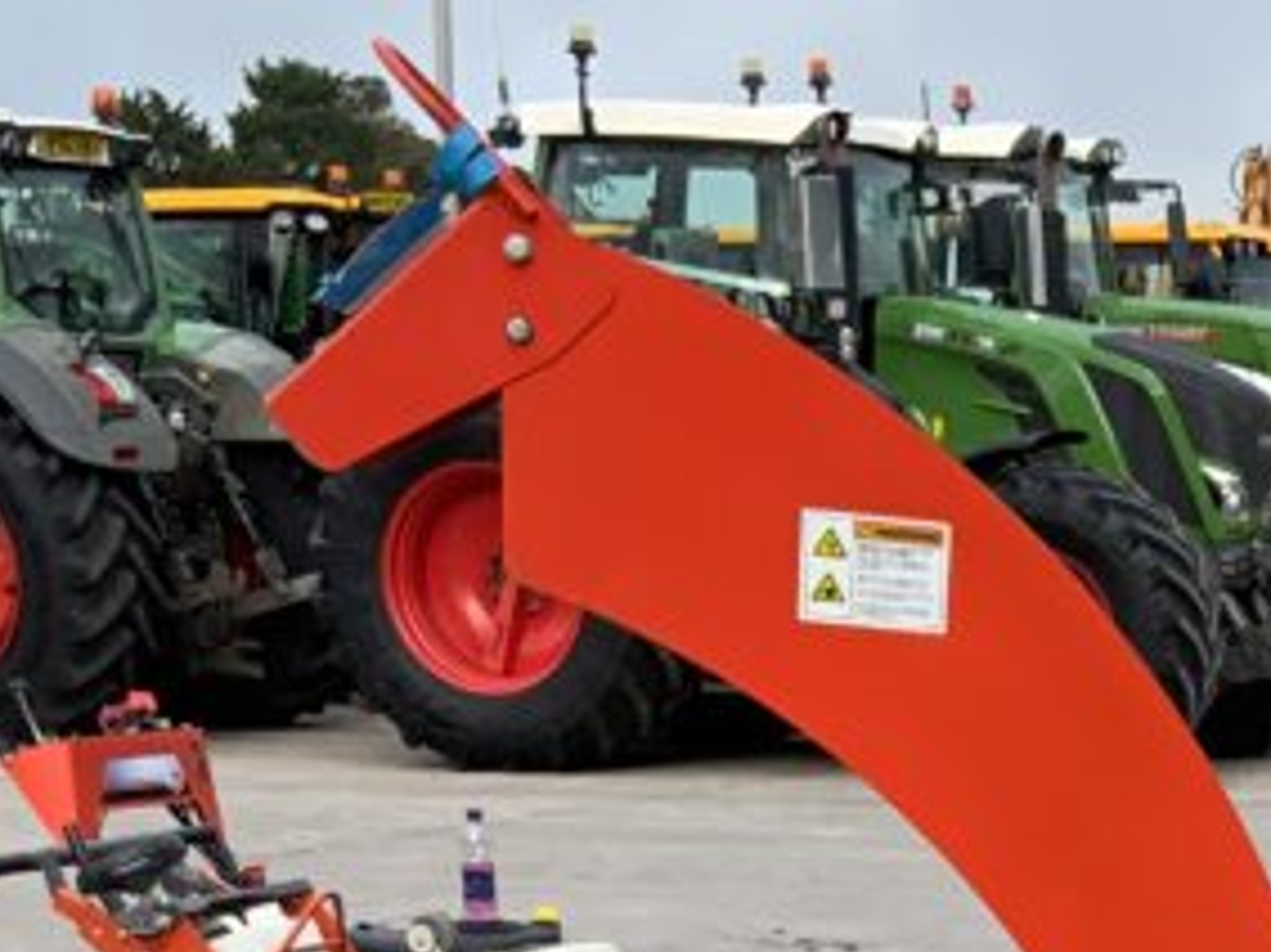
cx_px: 1581
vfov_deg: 13.2
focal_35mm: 105
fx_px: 3854
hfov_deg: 17.7
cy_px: 1509
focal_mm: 3
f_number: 1.8
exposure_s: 1/439
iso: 16
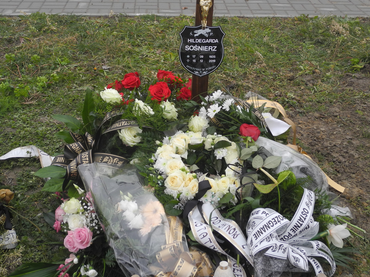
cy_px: 103
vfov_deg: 28.5
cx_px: 184
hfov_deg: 37.5
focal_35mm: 51
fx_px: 545
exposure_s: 1/200
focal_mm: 8.1
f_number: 3.2
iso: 100
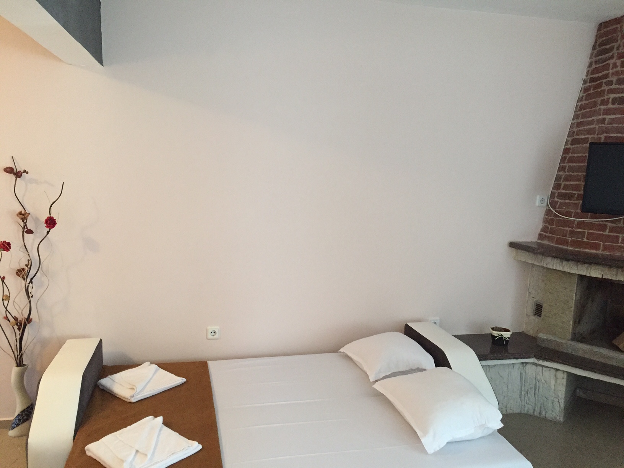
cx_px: 312
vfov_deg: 48.2
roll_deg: -2.4
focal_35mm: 29
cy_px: 234
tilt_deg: -7.8
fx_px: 523
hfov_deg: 61.7
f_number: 2.2
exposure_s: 1/33
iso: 250
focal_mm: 4.15
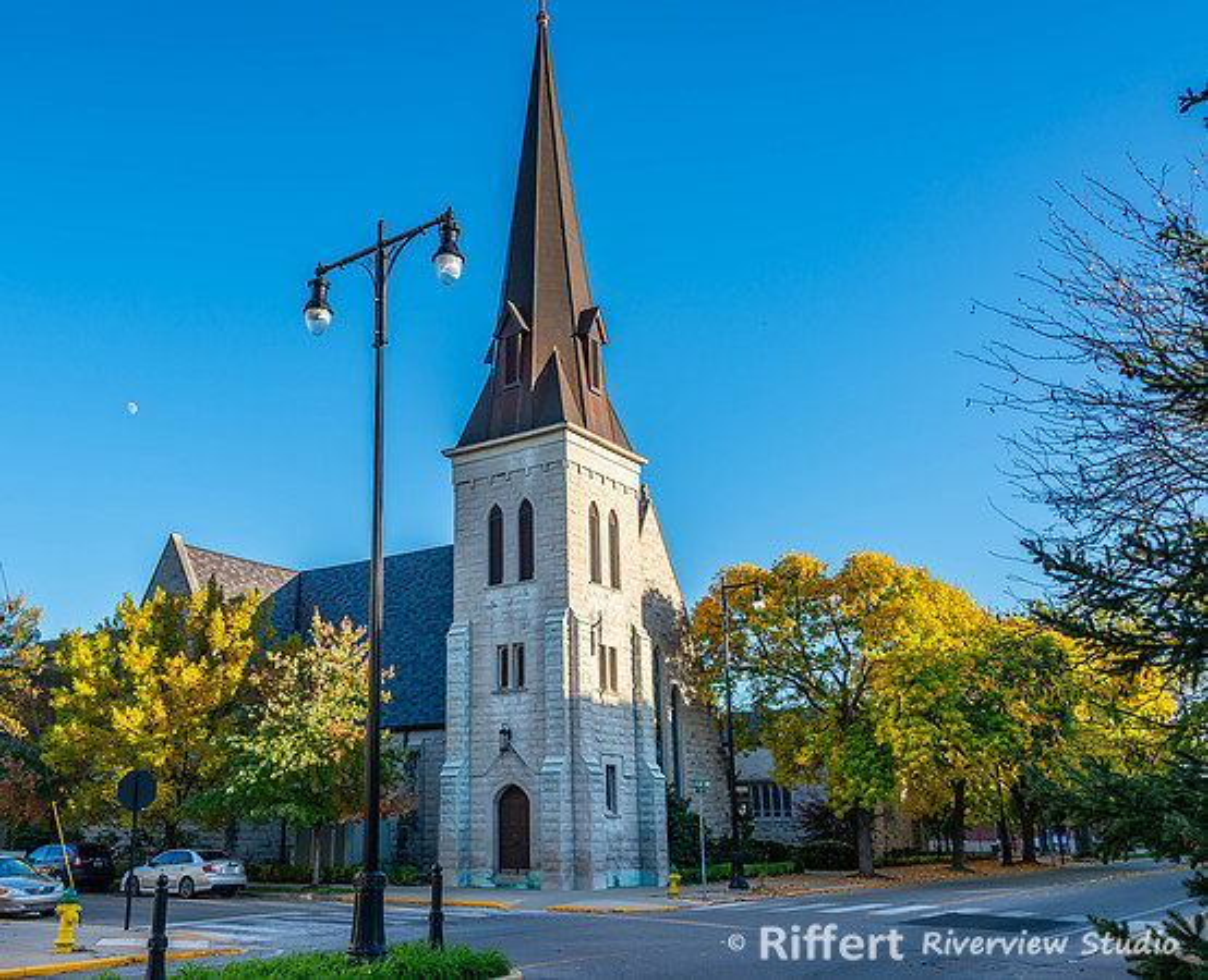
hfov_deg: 54.0
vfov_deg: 45.4
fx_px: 1174
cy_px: 502
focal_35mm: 33
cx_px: 479
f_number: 8
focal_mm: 28
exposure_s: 1/160
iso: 100
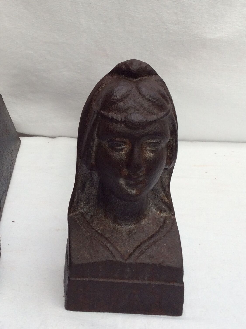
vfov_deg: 34.9
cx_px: 54
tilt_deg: -16.2
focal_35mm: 55
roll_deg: -0.5
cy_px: 134
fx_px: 523
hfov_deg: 26.1
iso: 32
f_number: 2.4
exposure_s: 1/133
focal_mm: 3.3
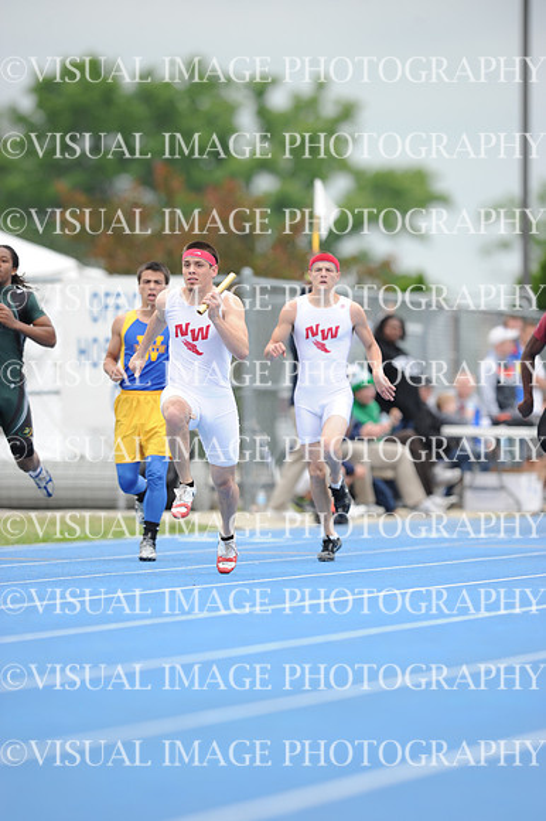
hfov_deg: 3.4
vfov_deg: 5.2
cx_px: 273
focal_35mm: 400
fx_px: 9110
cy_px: 410
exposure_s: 1/1250
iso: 400
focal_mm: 400
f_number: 4
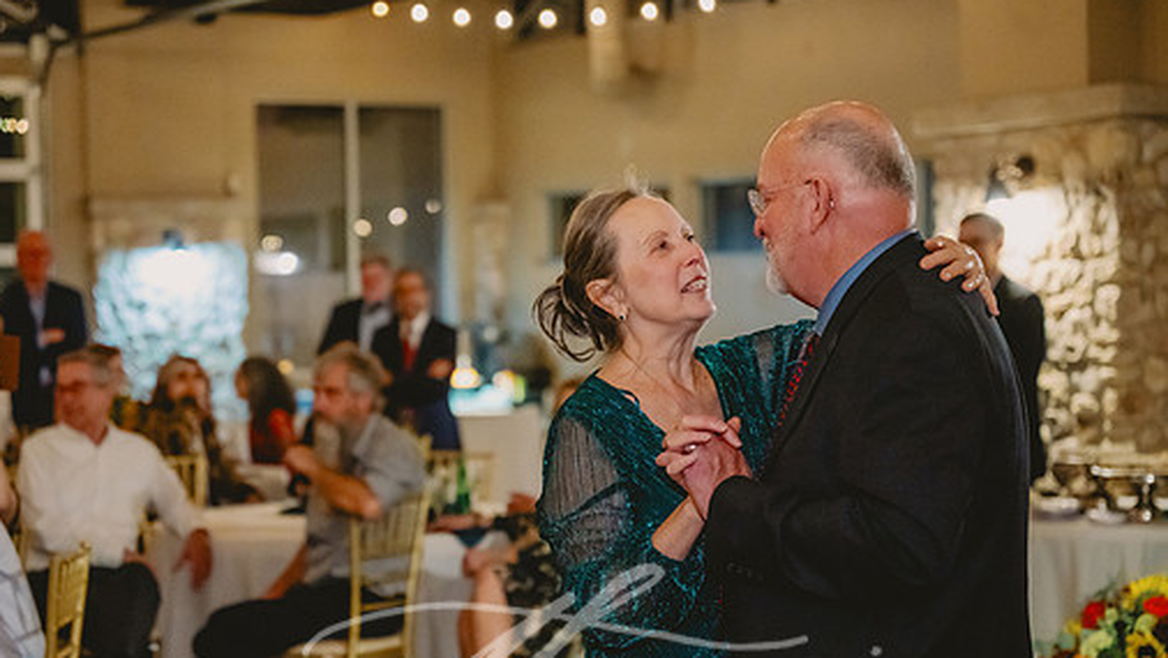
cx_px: 531
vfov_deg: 14.4
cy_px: 433
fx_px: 2602
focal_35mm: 84
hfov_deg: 25.3
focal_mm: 70
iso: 4000
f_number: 2.8
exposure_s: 1/160
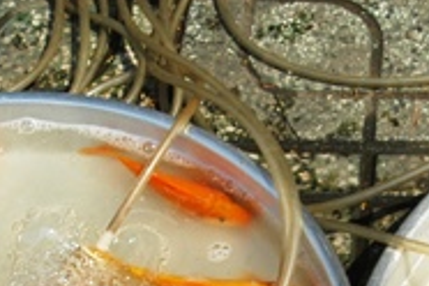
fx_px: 1859
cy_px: 341
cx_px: 385
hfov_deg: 13.1
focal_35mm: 156
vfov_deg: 8.7
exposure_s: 1/500
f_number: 11
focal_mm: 28
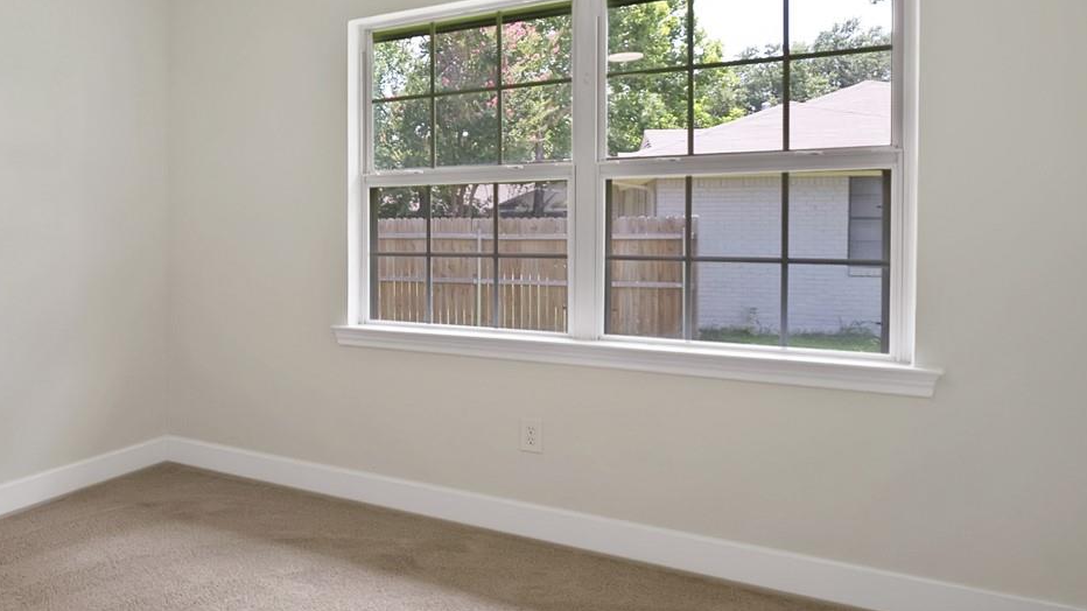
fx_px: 778
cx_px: 153
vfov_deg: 42.6
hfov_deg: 61.3
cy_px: 236
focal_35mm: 27
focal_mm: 12
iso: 640
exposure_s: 1/20
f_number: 9
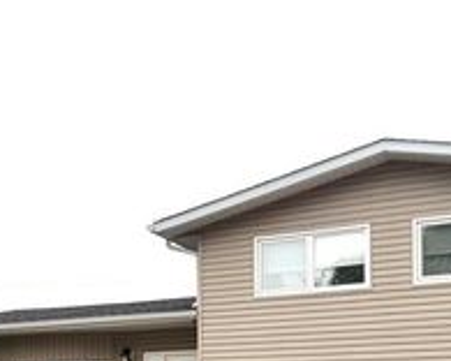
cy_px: 381
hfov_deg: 31.2
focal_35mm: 60
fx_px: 801
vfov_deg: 24.0
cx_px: 155
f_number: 1.78
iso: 80
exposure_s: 1/1727
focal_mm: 6.76
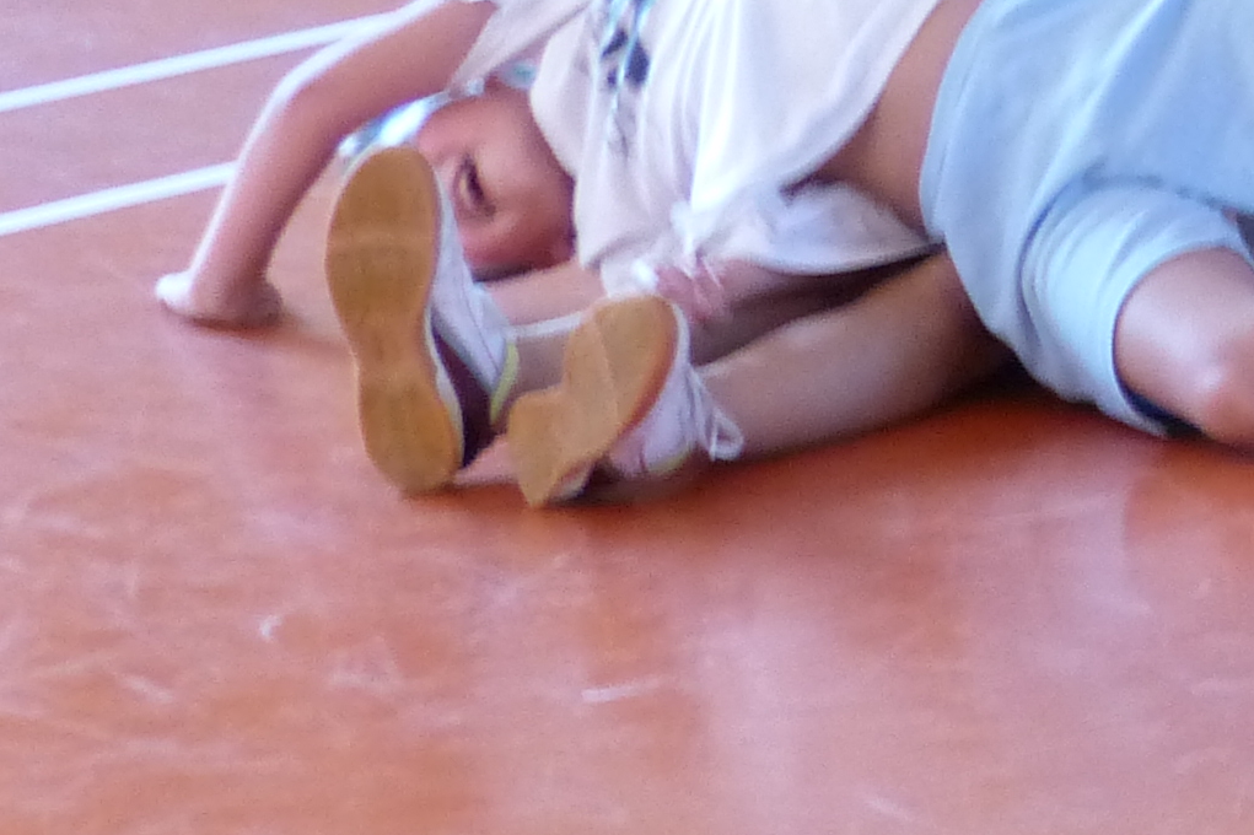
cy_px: 740
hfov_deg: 7.4
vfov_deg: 5.1
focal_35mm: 269
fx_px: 9367
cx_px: 2238
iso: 320
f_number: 2.8
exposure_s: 1/60
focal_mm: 11.9
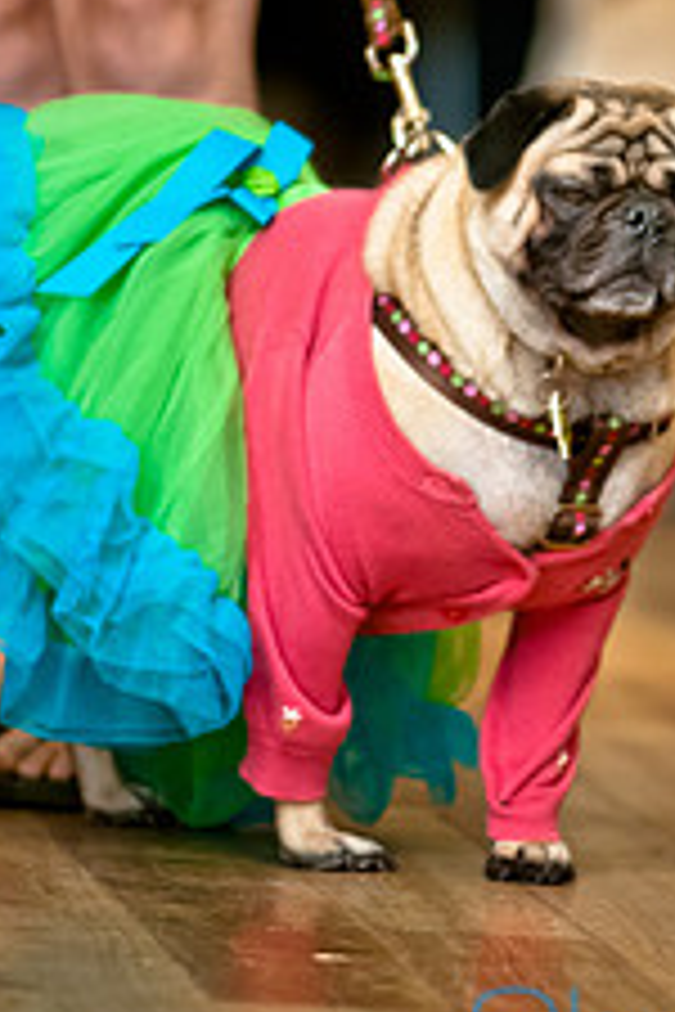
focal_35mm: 600
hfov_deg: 2.3
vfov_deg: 3.4
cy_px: 256
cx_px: 506
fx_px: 16874
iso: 200
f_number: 2.8
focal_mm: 200
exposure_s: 1/200
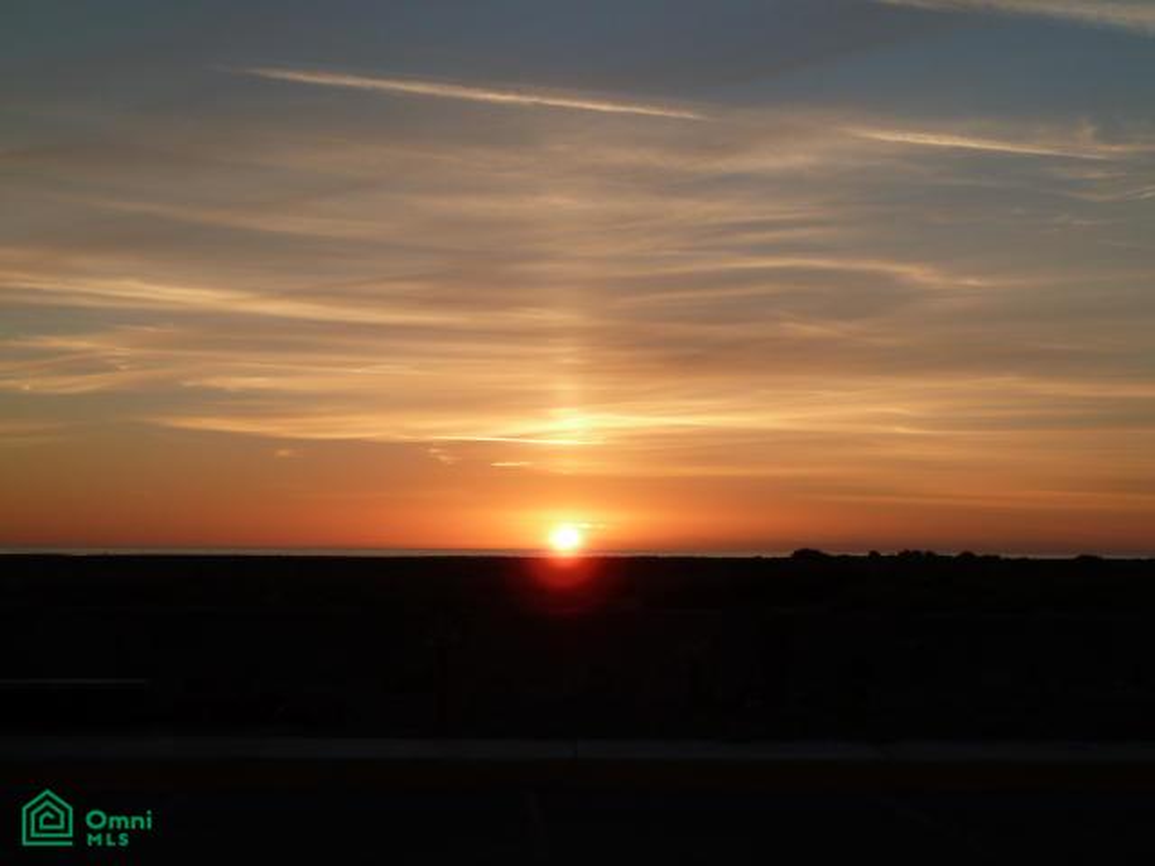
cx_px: 578
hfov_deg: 30.7
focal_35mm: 63
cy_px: 433
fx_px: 2102
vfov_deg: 23.3
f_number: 4
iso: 80
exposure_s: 1/400
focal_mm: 10.3
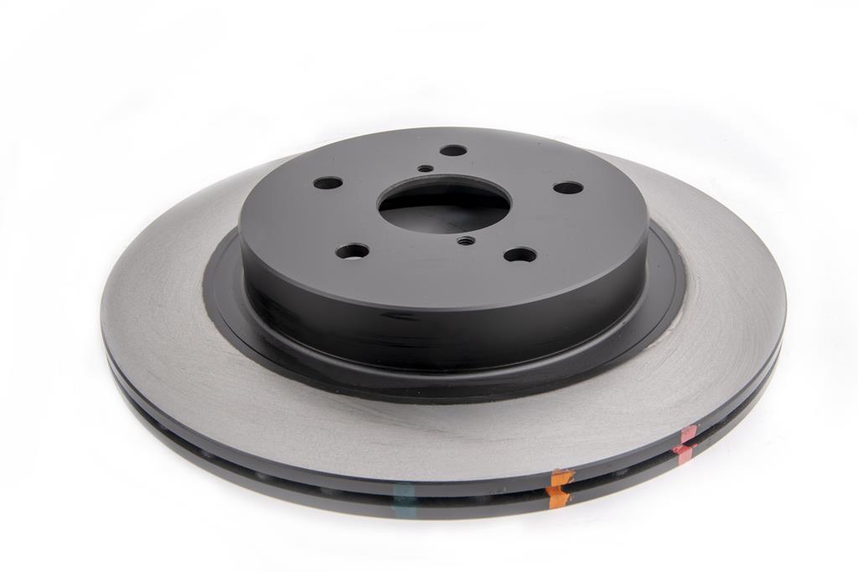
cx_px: 429
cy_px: 286
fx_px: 1192
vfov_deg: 27.0
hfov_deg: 39.6
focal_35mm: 50
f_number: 22
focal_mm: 50
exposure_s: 1/160
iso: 100
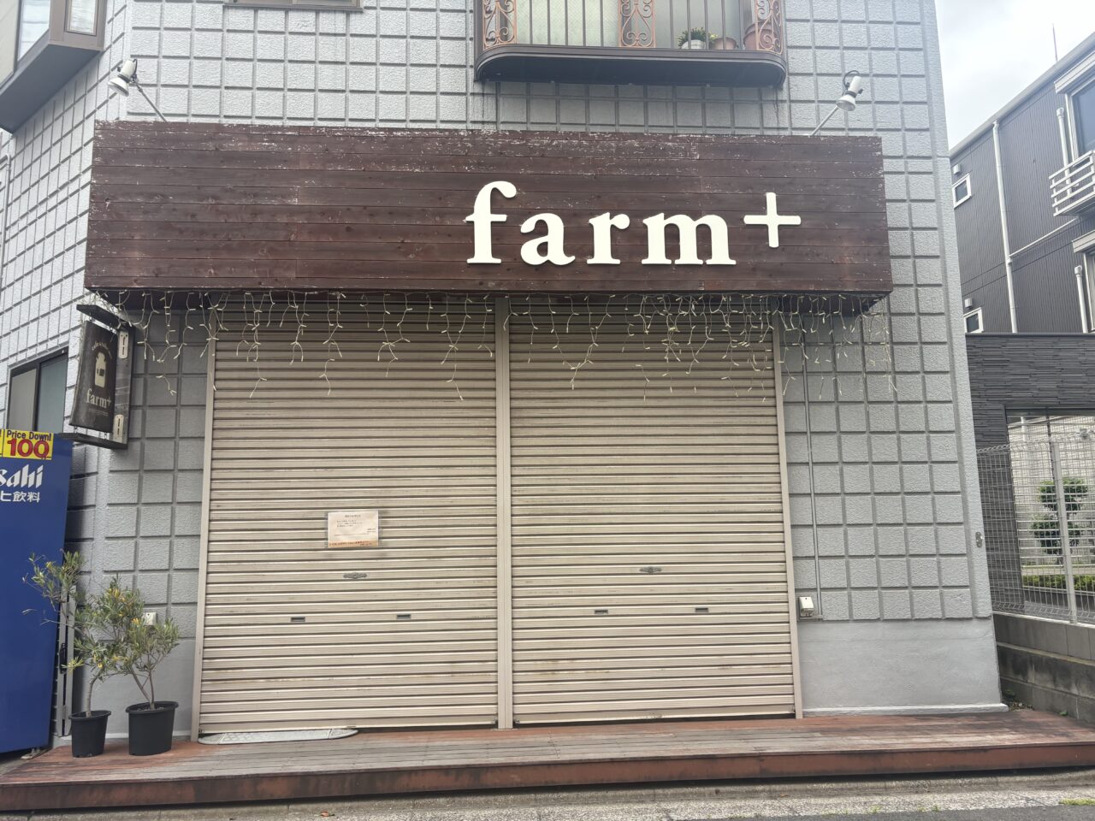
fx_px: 822
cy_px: 410
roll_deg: +3.6
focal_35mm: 26
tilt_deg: +8.6
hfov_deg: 67.3
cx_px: 548
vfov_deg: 53.1
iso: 50
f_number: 1.6
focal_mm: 5.96
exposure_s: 1/395
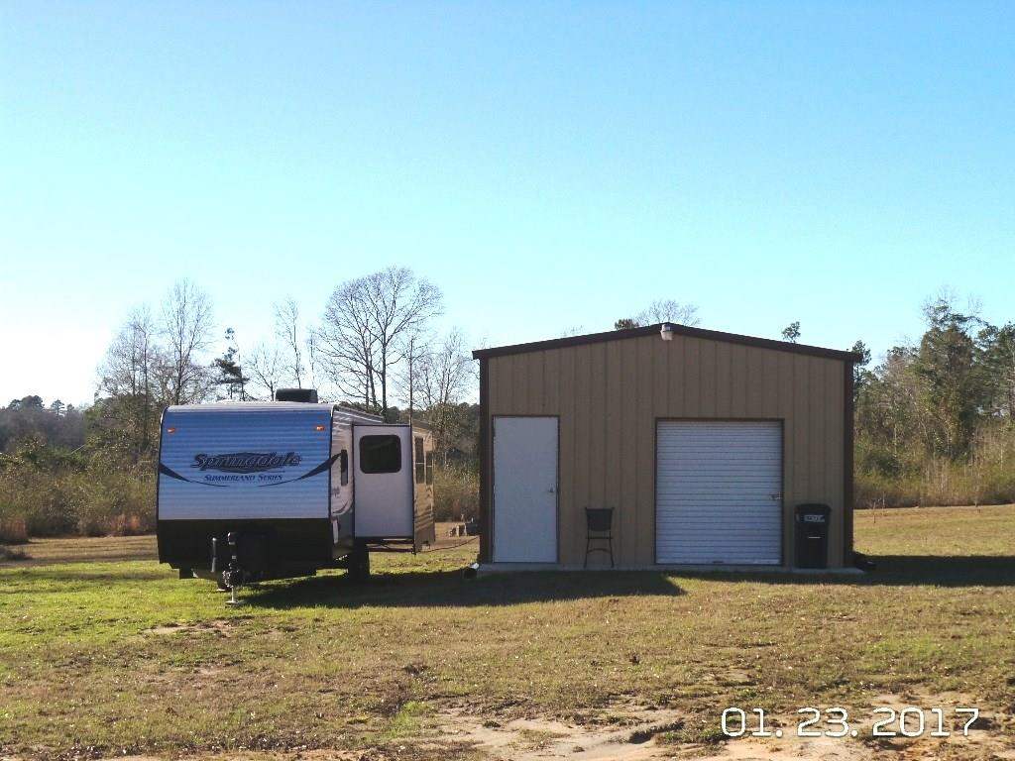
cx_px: 508
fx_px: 1877
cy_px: 380
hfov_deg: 30.3
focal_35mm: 64
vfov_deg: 22.9
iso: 100
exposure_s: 1/1000
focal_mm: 11.4
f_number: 4
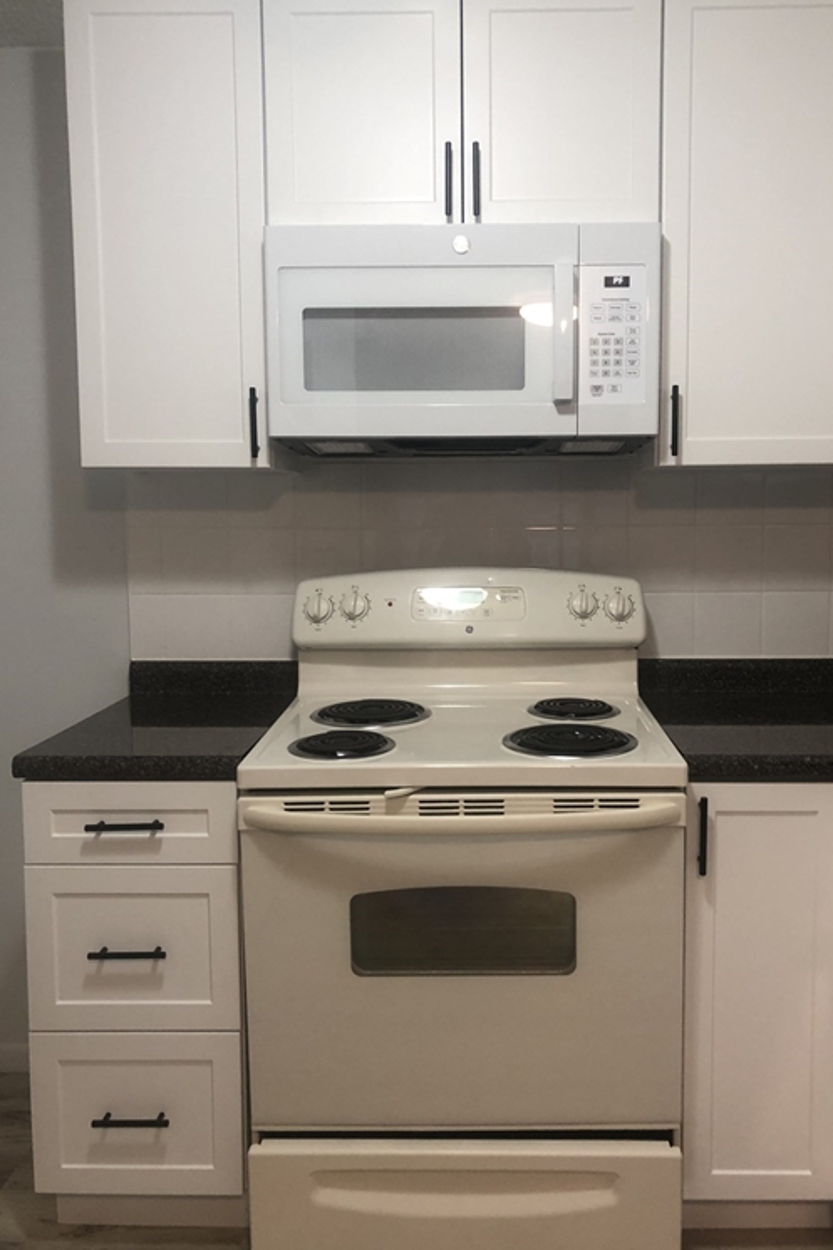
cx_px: 471
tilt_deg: -4.5
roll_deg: -0.3
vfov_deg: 61.9
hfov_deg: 43.5
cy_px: 610
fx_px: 1042
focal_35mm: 30
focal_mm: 3.99
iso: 40
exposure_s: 1/24
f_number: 1.8
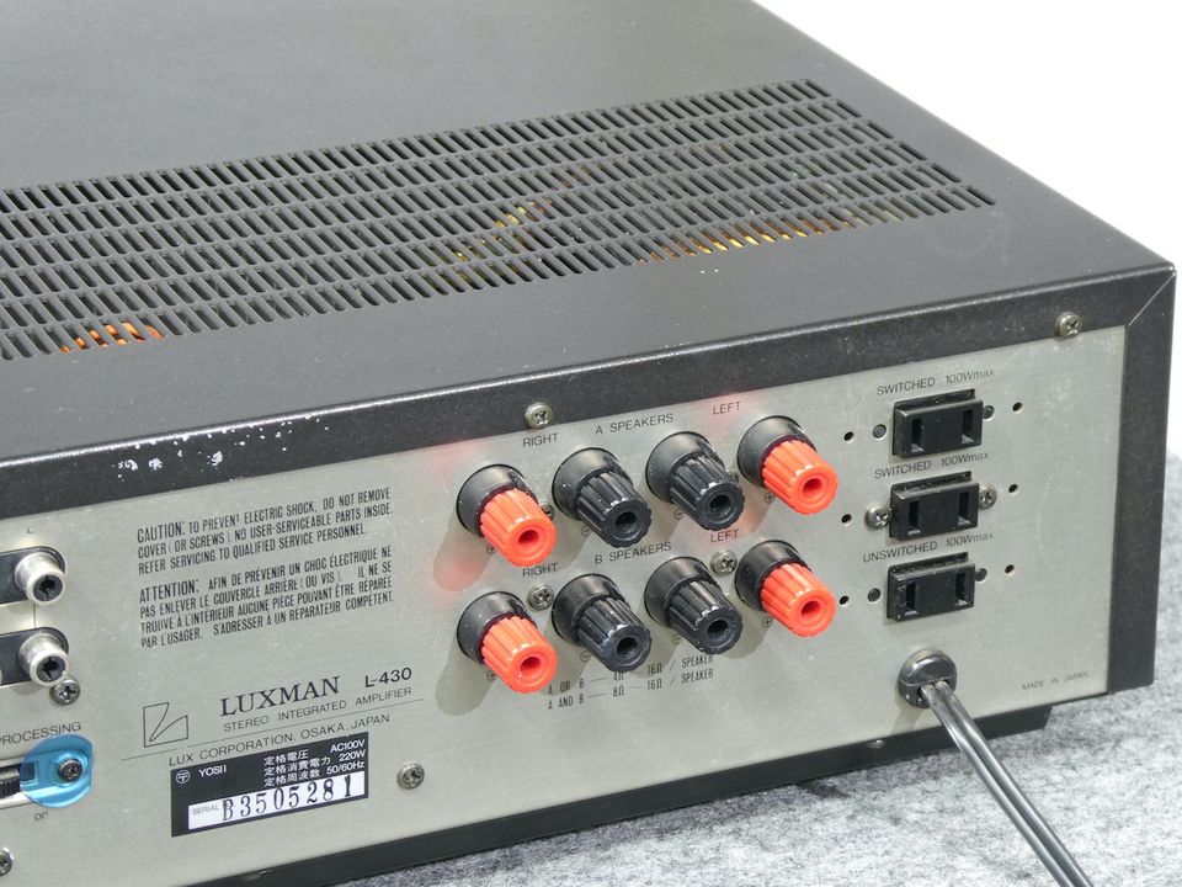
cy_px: 444
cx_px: 591
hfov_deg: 17.1
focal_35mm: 115
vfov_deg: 12.9
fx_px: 3927
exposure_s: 1/1.3
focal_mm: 20.6
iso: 200
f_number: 5.1
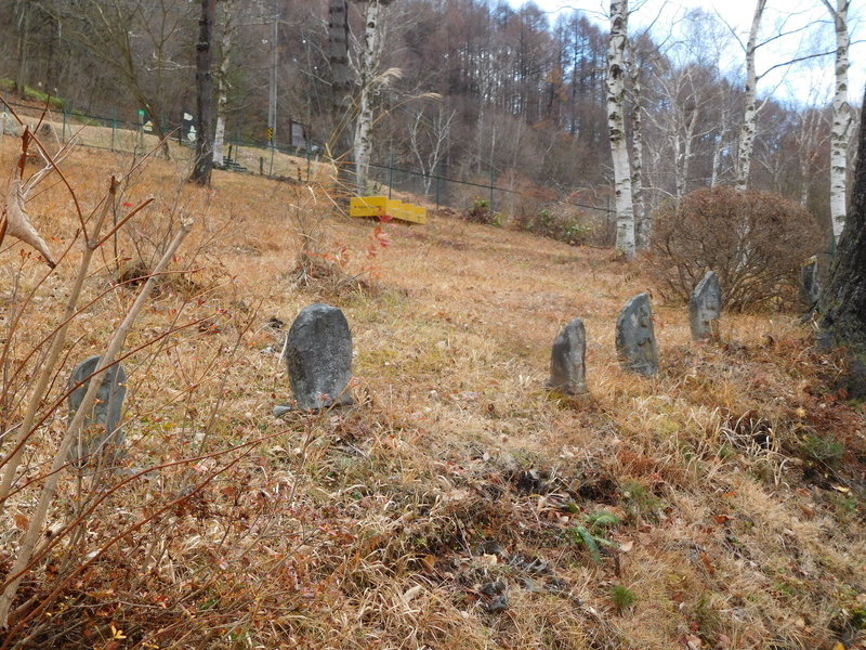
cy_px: 325
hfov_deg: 46.8
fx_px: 1001
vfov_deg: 36.0
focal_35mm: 40
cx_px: 433
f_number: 3.9
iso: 125
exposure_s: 1/200
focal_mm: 7.1
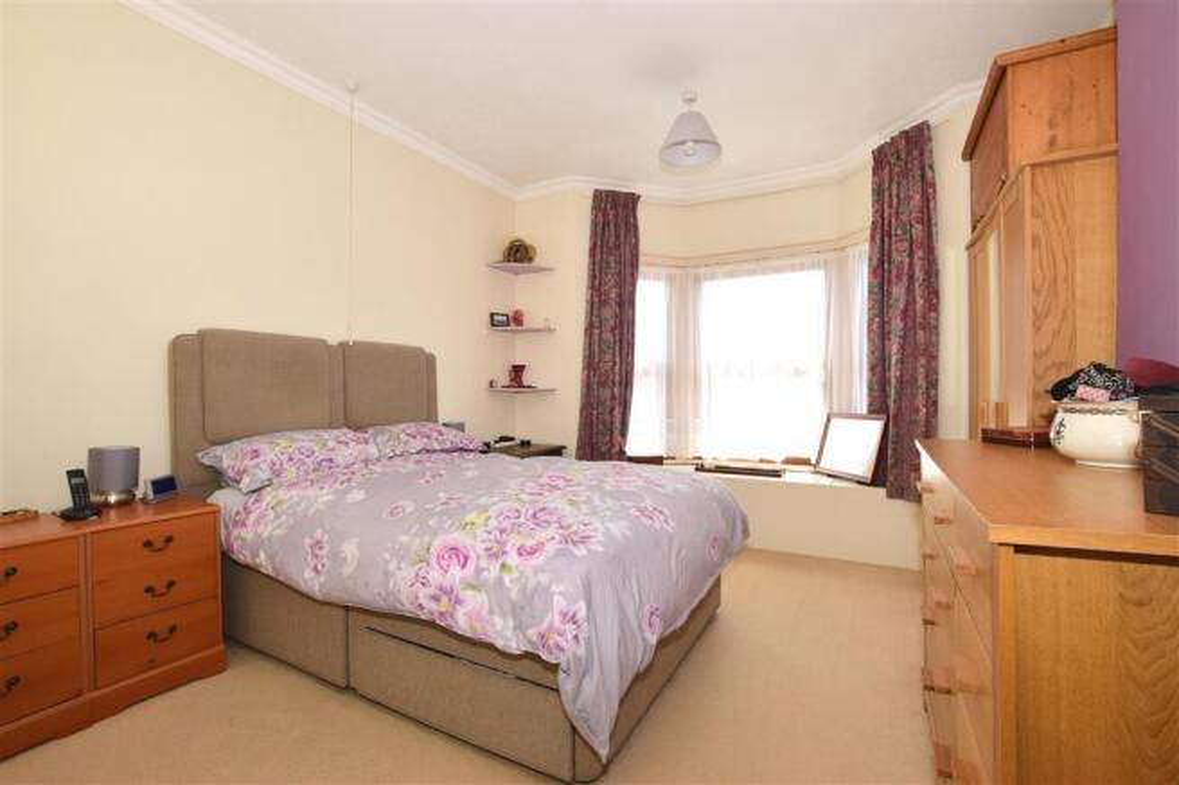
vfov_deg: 77.3
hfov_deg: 100.4
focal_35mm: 15
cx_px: 590
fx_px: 491
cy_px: 392
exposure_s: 1/200
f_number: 8
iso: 640
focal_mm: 10
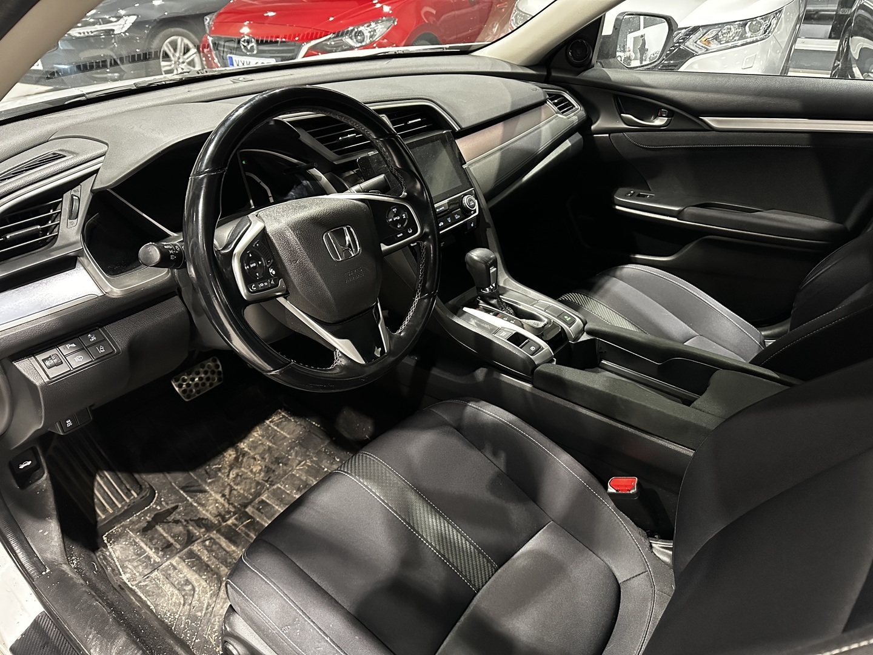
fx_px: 605
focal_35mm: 24
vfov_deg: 56.8
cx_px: 436
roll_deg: -0.5
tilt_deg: -30.2
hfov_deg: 71.6
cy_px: 328
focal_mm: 6.86
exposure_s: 1/40
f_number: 1.78
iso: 1000
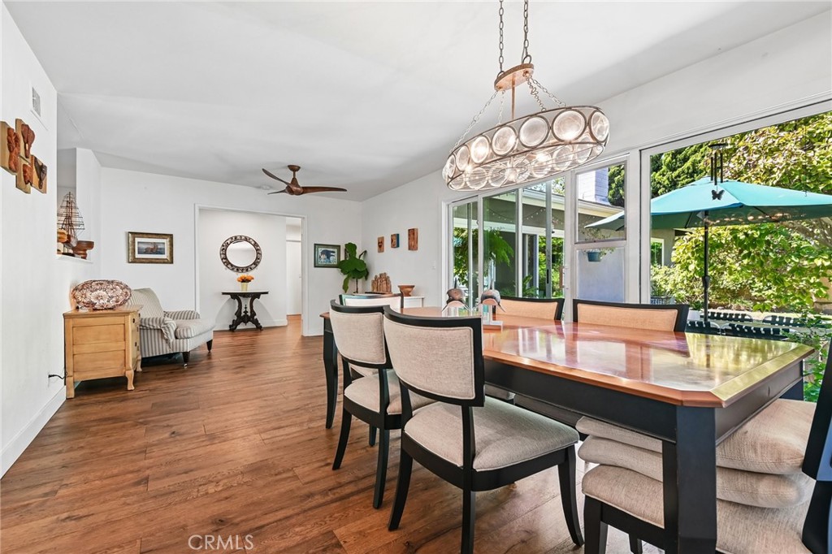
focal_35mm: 15
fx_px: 347
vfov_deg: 77.3
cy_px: 277
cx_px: 416
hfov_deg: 100.4
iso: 250
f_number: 8
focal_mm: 15
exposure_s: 1/5
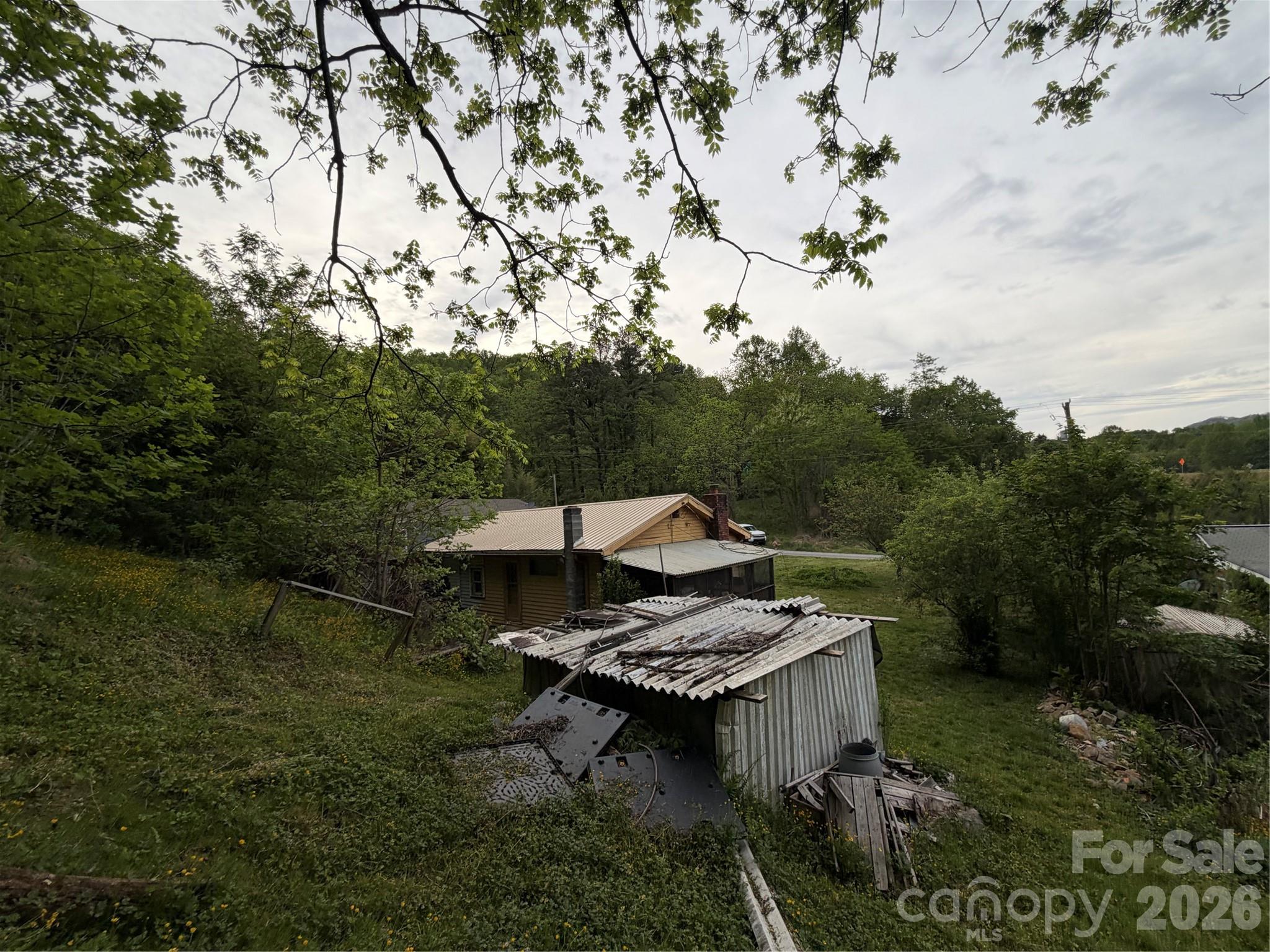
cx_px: 635
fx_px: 514
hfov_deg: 102.1
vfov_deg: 85.7
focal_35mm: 14
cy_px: 476
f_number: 2.2
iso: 50
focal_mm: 2.22
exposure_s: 1/276
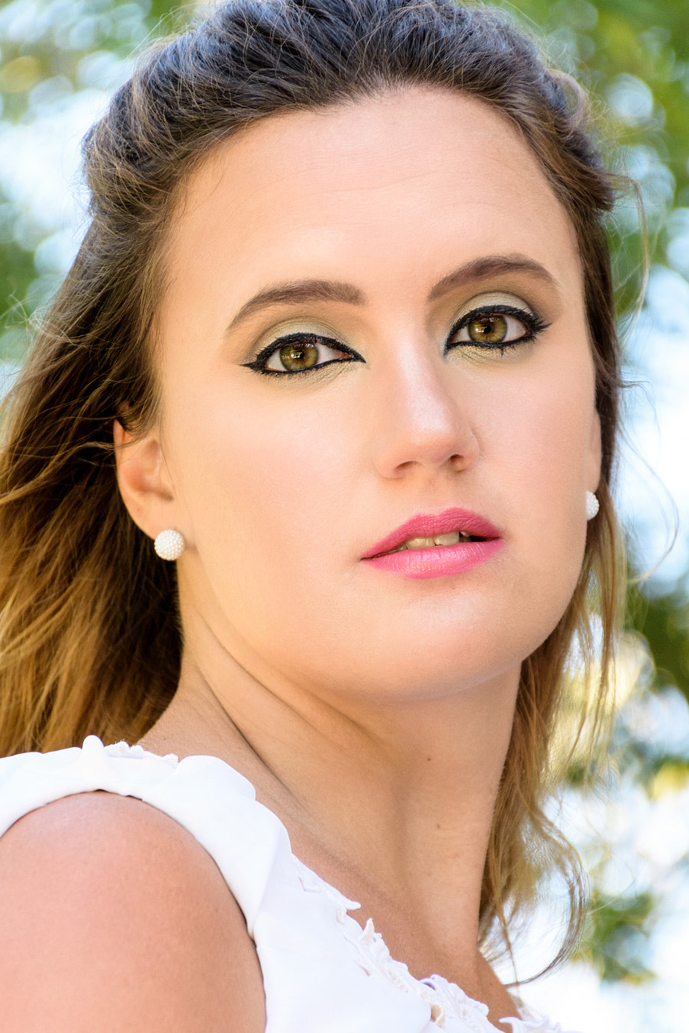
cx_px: 353
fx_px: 7121
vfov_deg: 8.3
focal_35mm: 248
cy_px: 586
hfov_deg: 5.5
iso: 500
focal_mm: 140
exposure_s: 1/125
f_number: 5.6
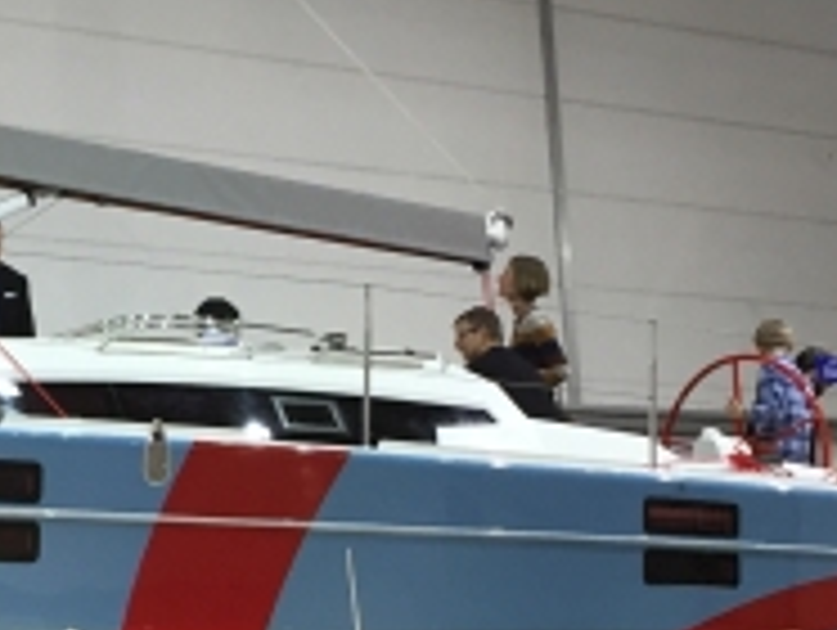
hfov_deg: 17.7
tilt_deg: +6.7
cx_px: 58
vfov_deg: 13.5
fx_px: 2639
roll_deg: +3.3
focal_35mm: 109
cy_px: 601
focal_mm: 4.15
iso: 32
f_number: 2.2
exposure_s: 1/30
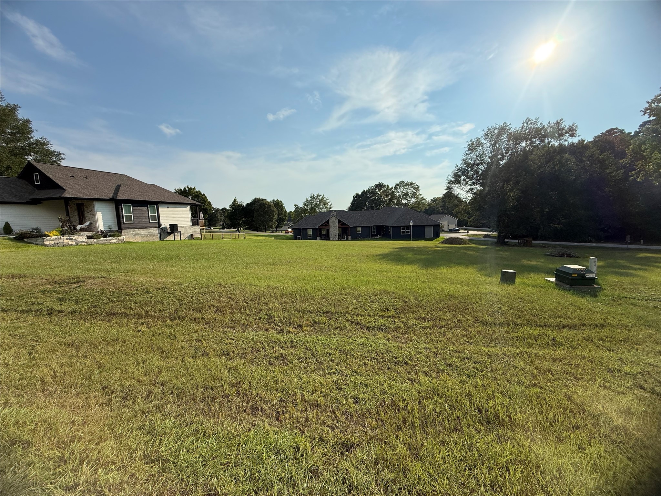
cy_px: 248
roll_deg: +1.4
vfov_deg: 85.7
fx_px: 267
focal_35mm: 14
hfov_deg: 102.1
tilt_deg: -5.9
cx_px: 330
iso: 50
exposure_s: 1/3289
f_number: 2.2
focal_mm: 2.22
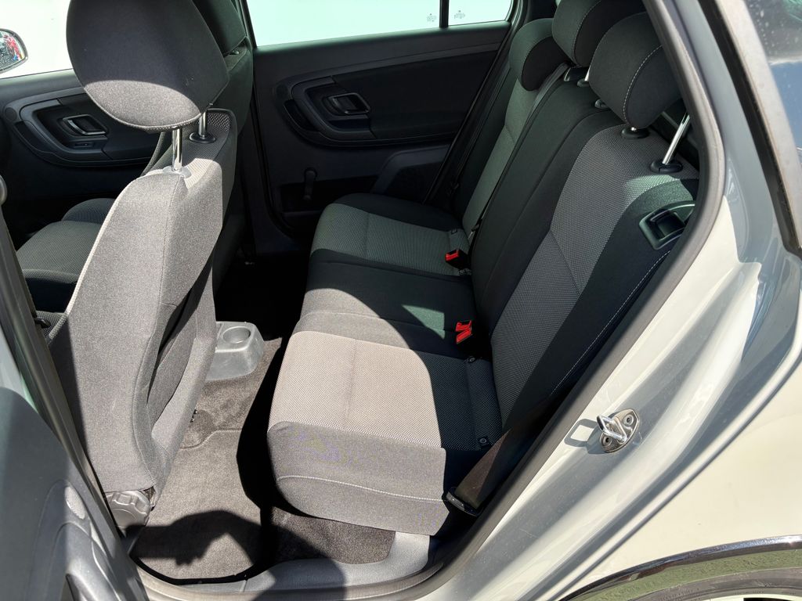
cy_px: 300
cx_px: 401
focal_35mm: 26
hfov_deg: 67.3
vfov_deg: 53.1
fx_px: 602
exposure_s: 1/586
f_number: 1.6
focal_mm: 5.96
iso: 50
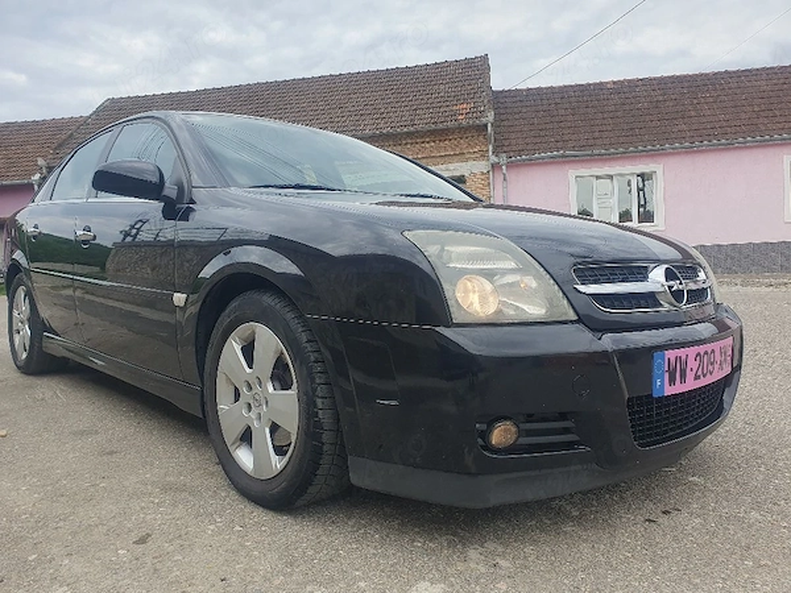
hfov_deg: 67.3
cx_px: 396
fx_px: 594
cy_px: 296
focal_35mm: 26
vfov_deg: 53.1
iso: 50
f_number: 2.4
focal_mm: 4.32
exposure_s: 1/1250
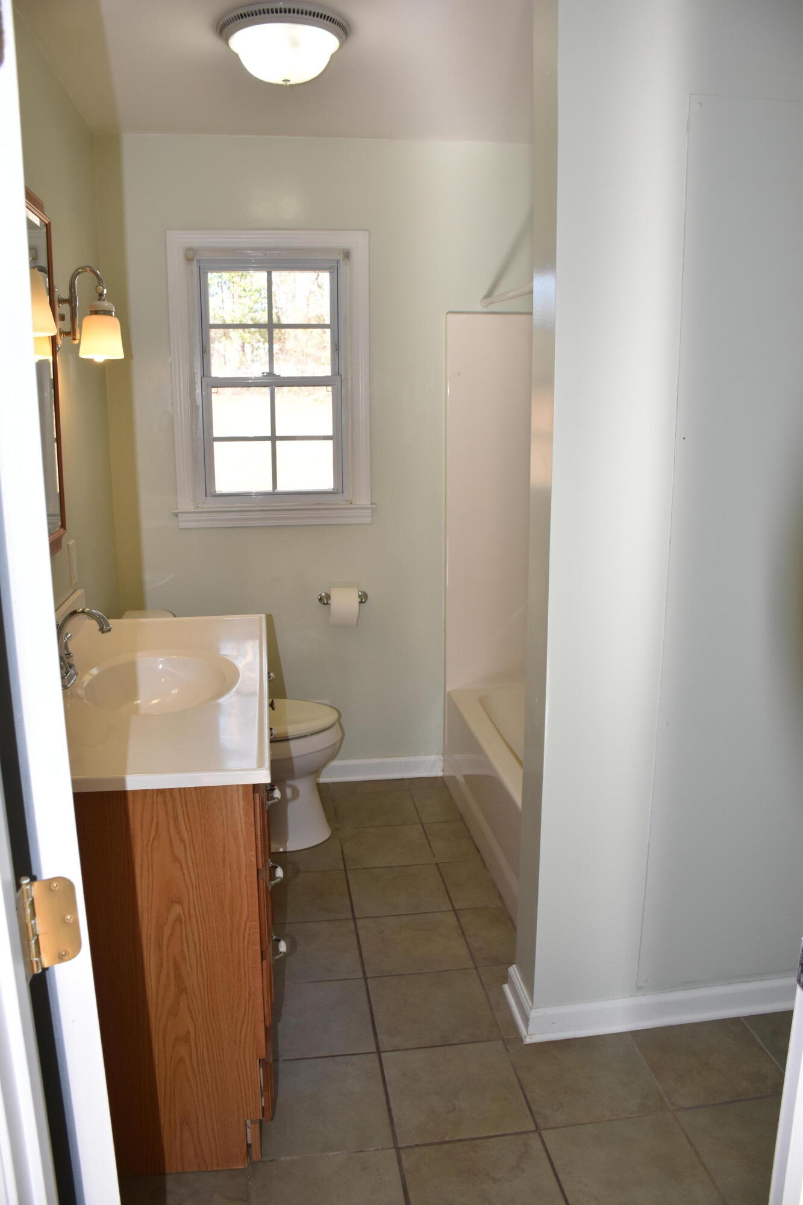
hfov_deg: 47.9
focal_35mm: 27
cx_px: 402
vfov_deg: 67.4
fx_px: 903
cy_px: 602
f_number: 5.6
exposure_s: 1/125
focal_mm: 18
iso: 450
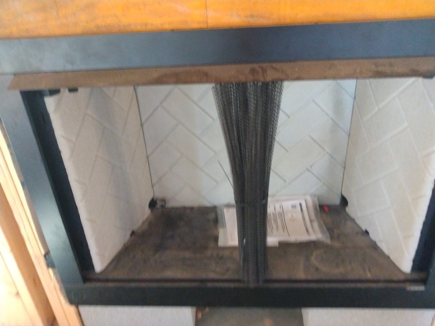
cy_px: 163
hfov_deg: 81.7
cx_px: 218
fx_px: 251
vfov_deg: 66.0
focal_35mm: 20
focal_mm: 3.54
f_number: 2
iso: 1359
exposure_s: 1/17
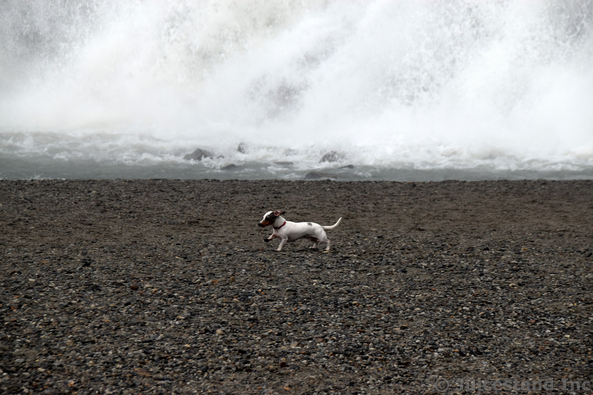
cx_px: 296
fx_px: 3212
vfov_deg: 7.0
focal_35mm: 195
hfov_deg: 10.5
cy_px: 198
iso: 200
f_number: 9
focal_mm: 130
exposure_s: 1/320
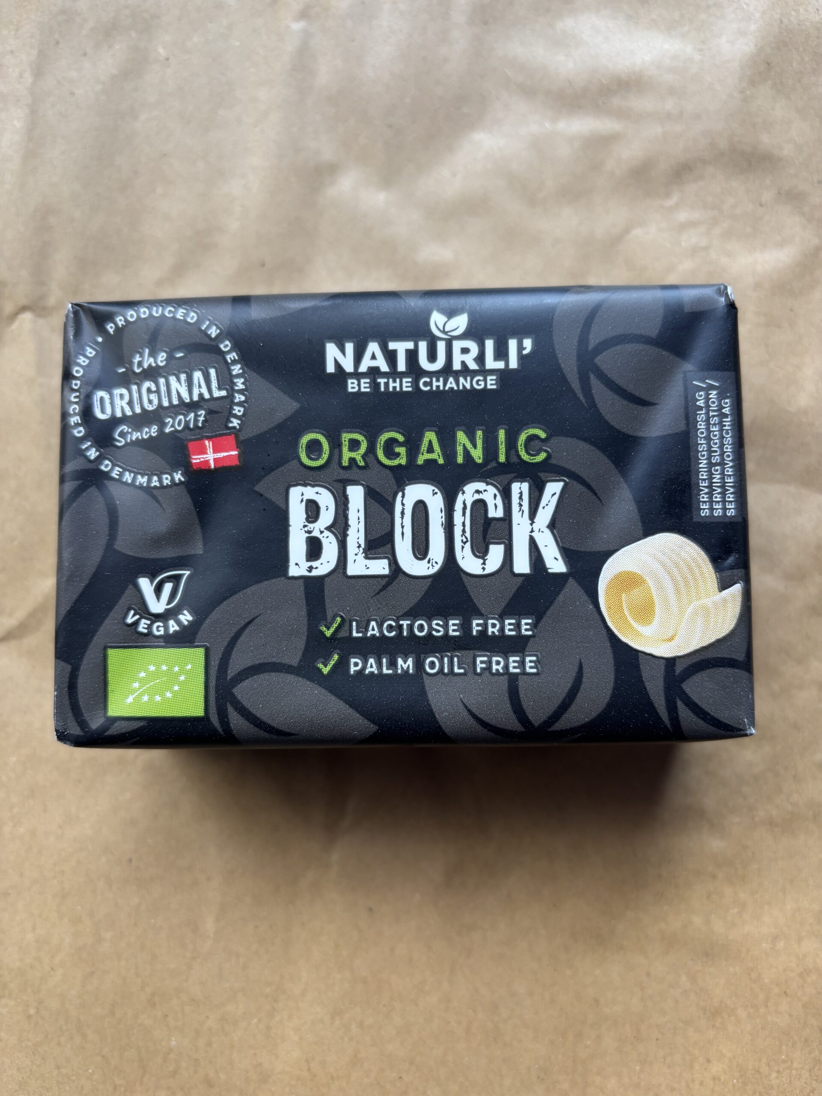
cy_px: 548
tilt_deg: -85.8
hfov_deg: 53.1
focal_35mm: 26
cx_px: 411
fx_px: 823
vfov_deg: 67.3
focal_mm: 5.96
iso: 125
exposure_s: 1/90
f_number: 1.6
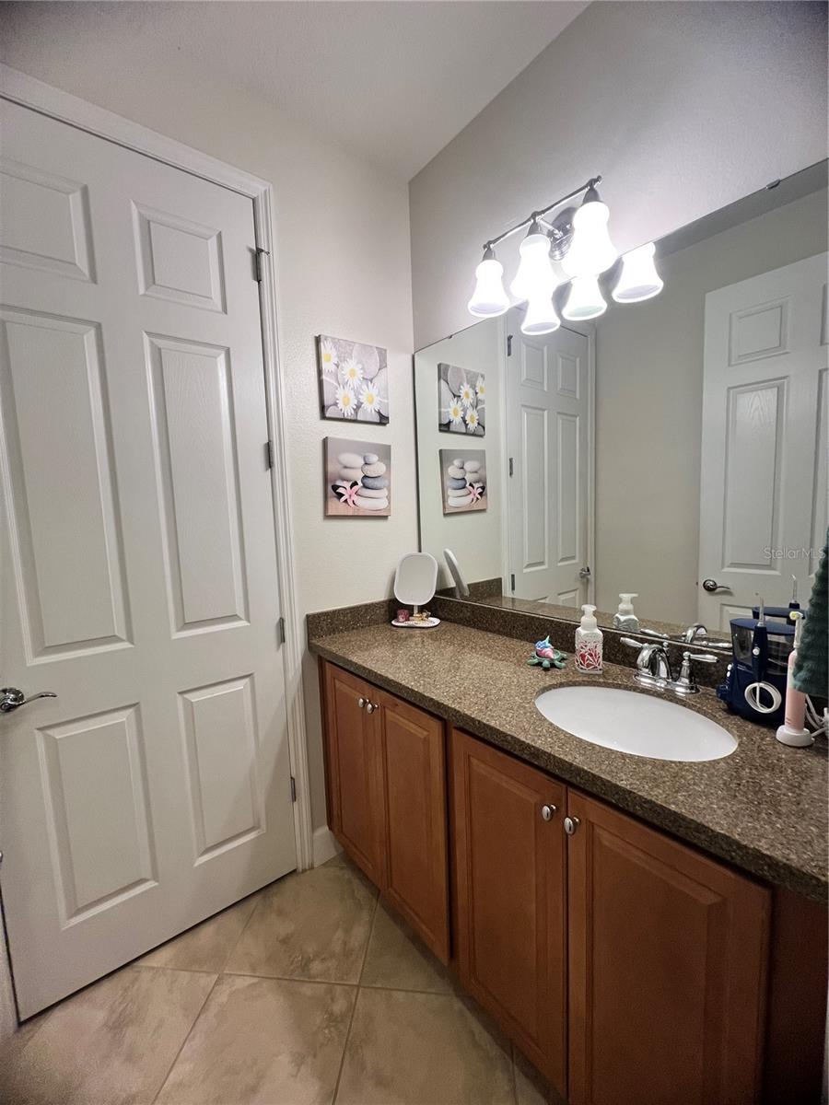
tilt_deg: -3.3
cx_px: 414
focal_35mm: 13
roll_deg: +2.7
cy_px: 552
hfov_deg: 89.9
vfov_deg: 106.2
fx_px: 415
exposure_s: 1/120
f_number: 1.8
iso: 160
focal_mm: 1.57
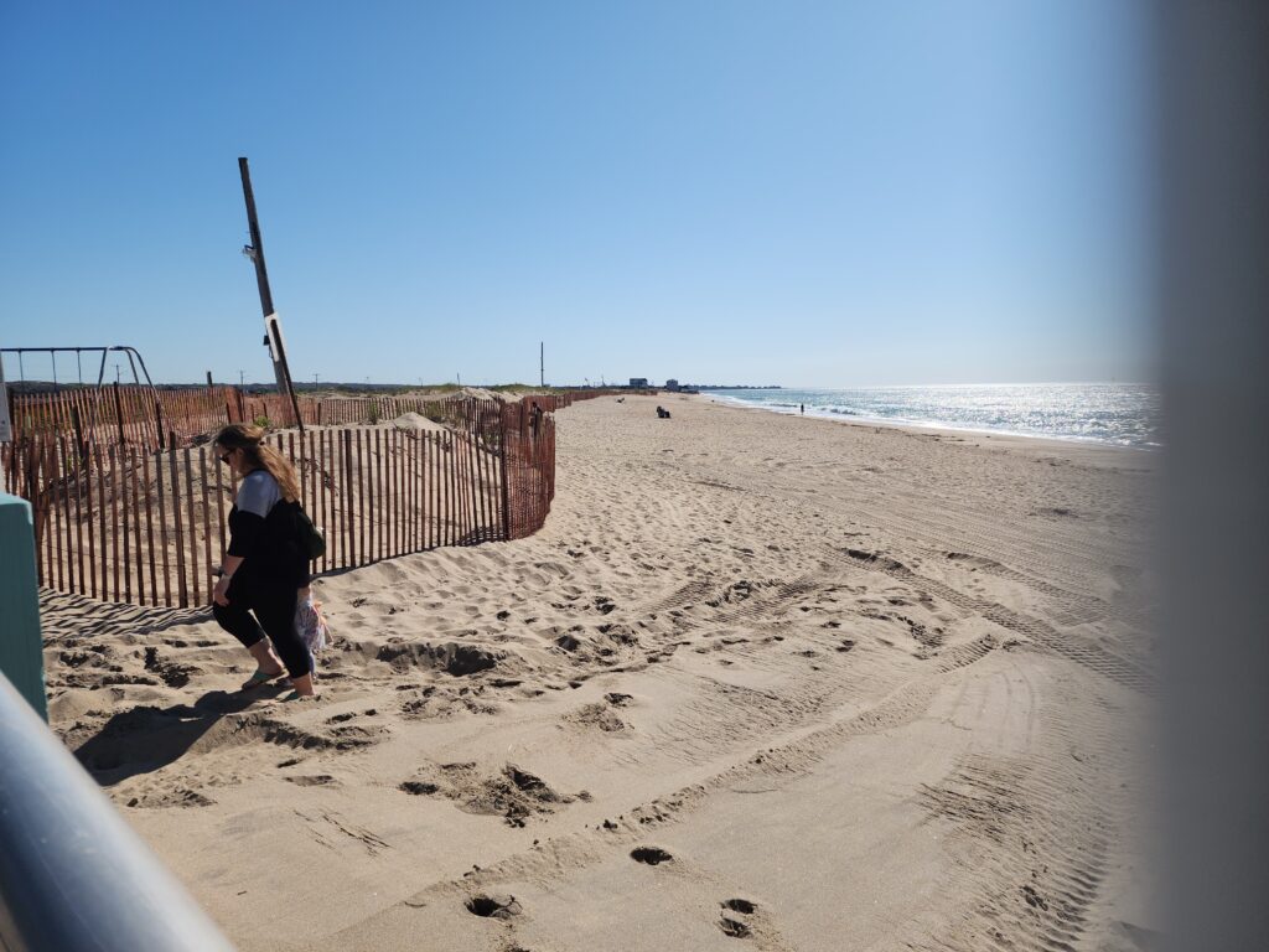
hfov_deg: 73.9
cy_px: 476
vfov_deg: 58.9
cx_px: 634
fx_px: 843
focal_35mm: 23
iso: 12
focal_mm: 6.4
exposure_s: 1/2240
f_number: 1.8
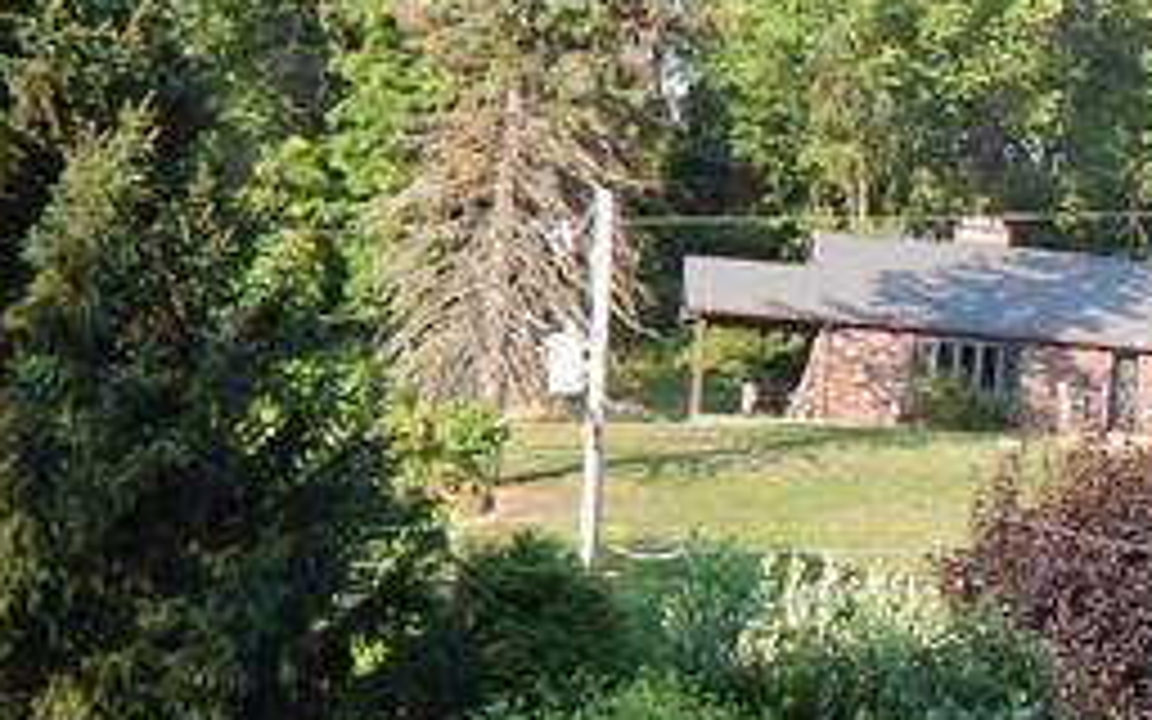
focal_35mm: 161
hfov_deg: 11.8
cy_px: 846
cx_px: 2228
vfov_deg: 8.1
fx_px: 5055
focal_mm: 6.8
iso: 125
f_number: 3.4
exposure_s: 1/250
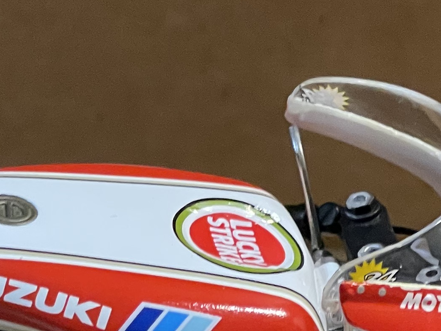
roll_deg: -3.0
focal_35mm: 201
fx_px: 2560
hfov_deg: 9.7
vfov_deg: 7.3
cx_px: -62
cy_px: 394
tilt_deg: -35.9
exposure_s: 1/50
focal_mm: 6
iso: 500
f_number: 2
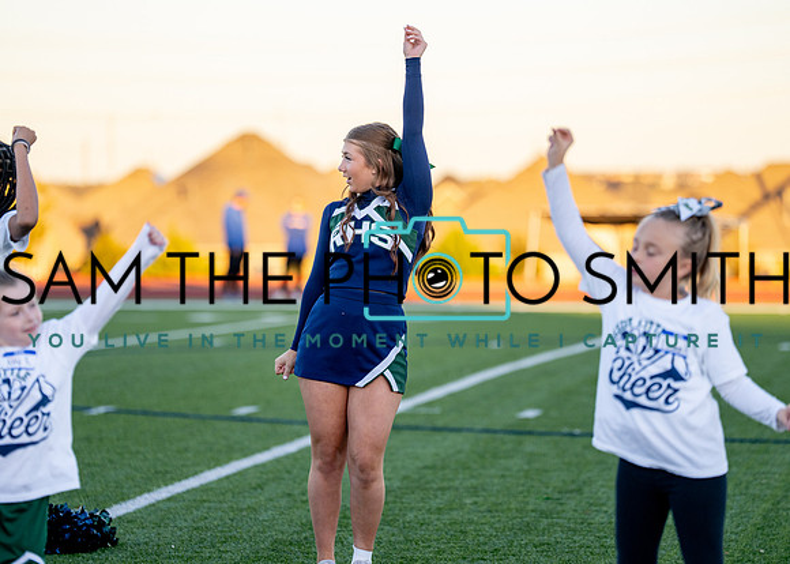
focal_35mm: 168
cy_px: 276
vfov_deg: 8.5
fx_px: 3774
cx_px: 403
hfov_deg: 11.9
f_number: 2.8
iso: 500
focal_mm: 153
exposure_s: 1/1250
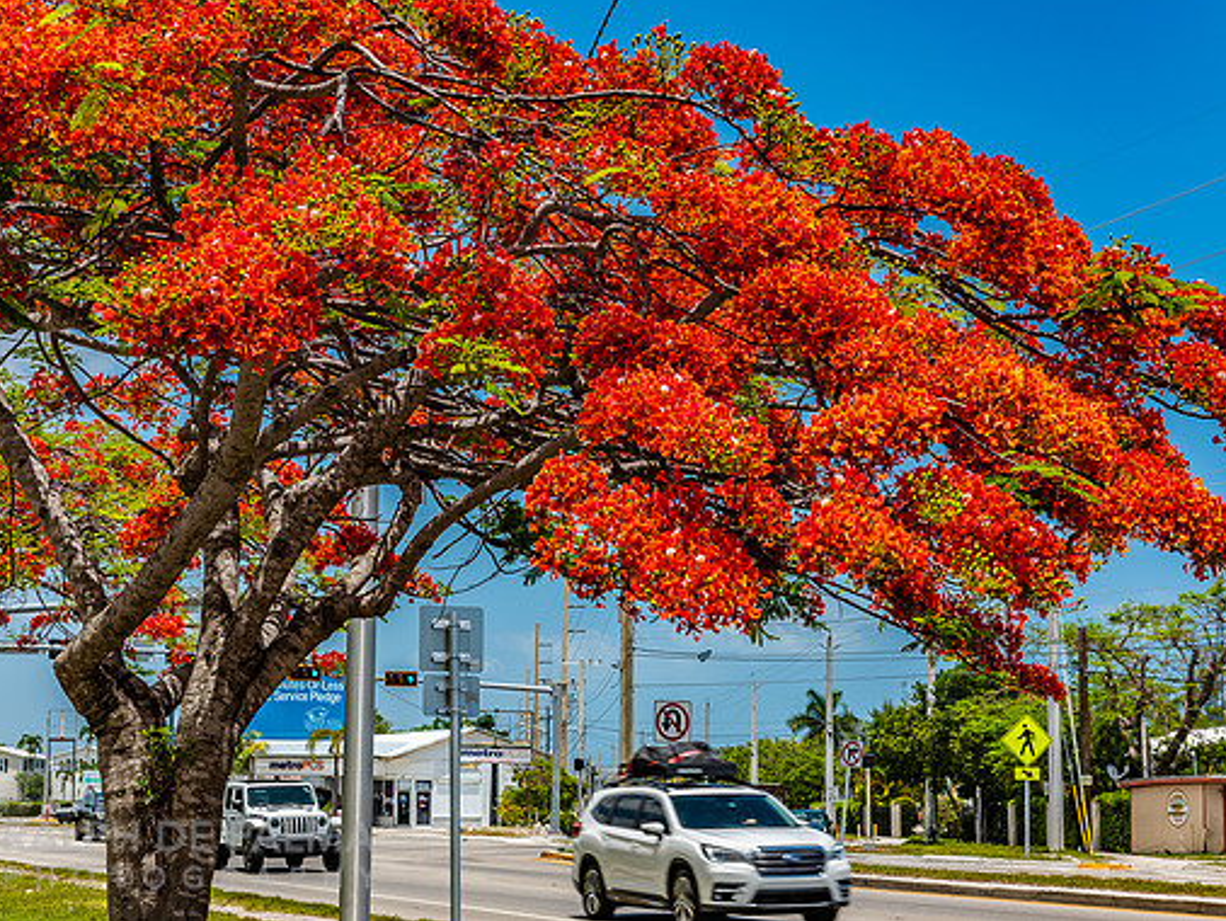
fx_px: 2551
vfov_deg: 20.5
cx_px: 540
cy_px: 454
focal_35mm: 72
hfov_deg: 27.0
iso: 100
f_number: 11
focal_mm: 60
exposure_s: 1/100
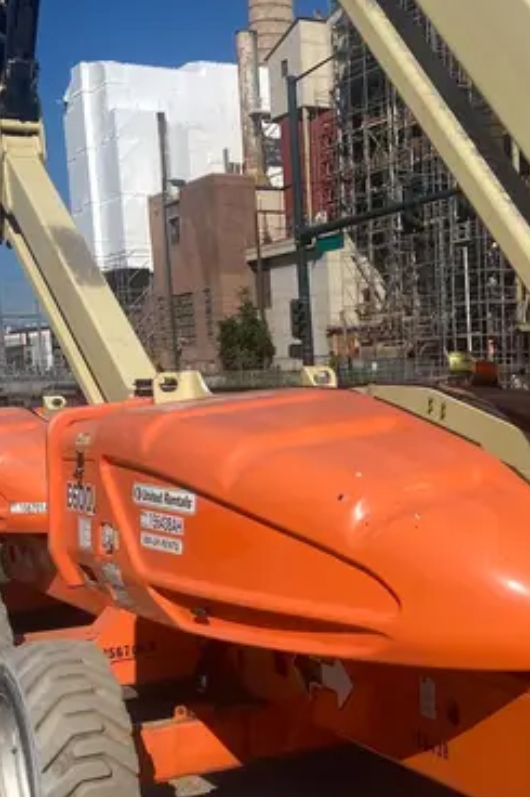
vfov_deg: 33.6
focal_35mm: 58
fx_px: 1282
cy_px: 629
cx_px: 472
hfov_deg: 22.8
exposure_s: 1/3040
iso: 20
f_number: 1.8
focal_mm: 3.99
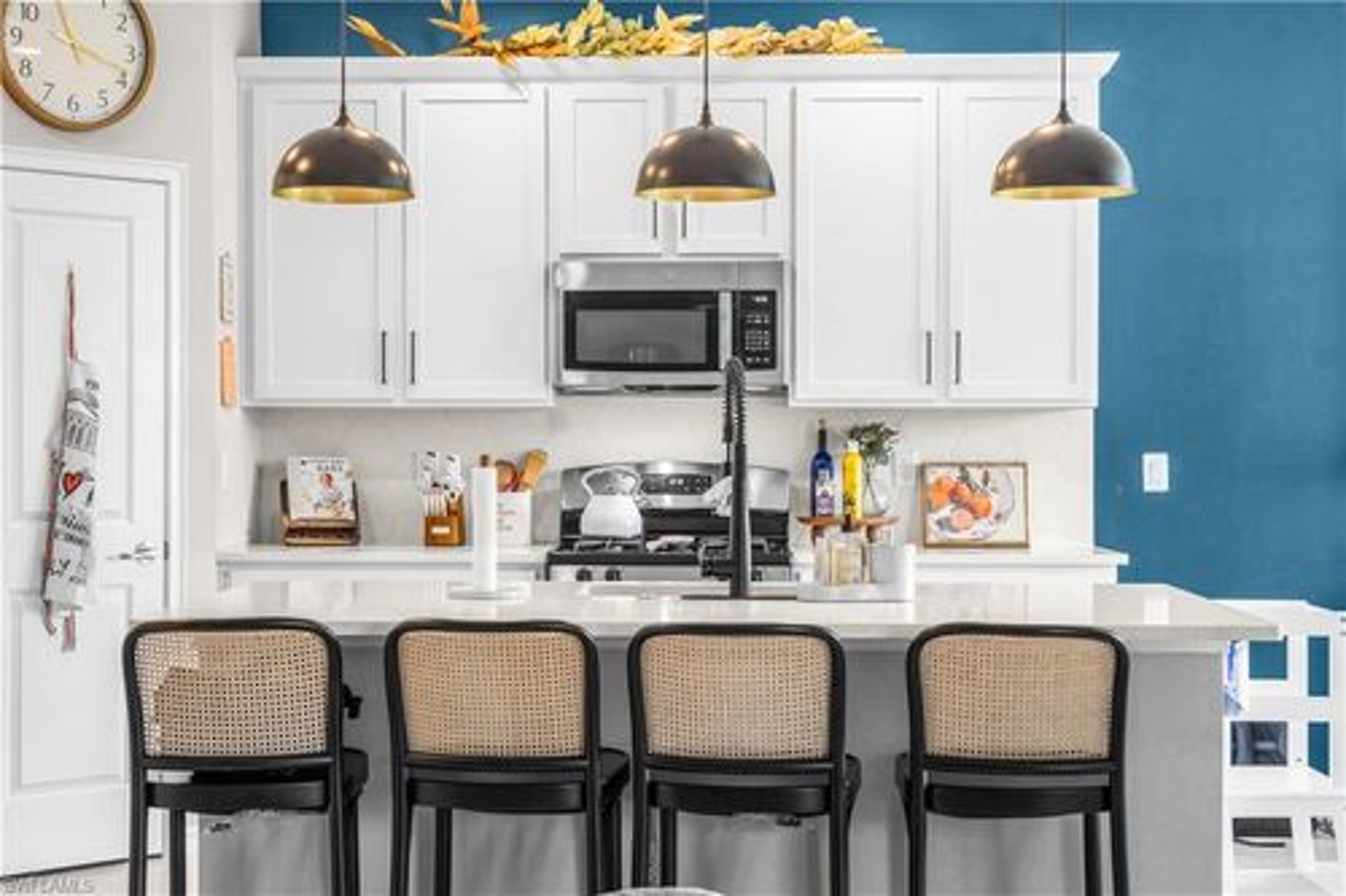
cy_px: 448
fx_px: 2130
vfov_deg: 23.8
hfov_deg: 35.1
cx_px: 673
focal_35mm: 57
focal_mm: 38
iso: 200
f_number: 9
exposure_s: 1/5
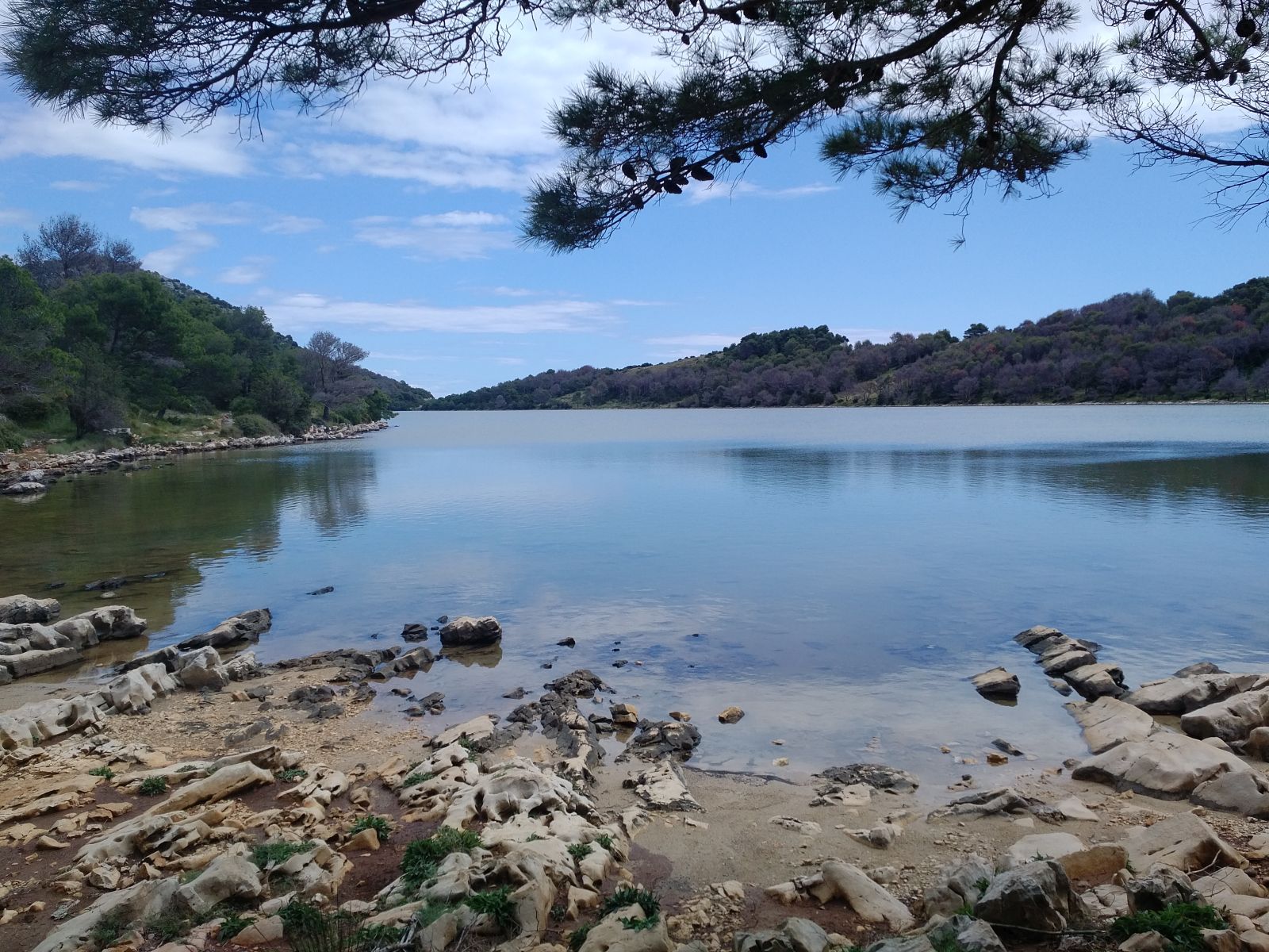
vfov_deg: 51.4
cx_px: 634
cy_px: 476
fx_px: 990
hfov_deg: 65.3
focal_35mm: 27
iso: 50
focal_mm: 4.75
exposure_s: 1/1336
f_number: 2.2
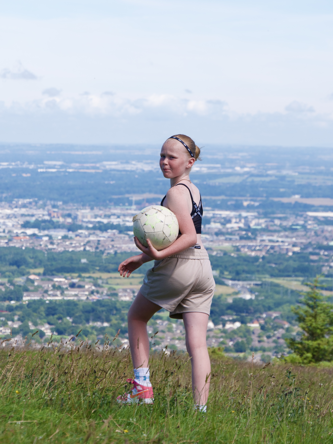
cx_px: 166
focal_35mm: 162
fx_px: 2076
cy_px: 222
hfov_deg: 9.2
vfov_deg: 12.2
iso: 200
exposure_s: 1/500
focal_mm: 81
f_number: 6.3
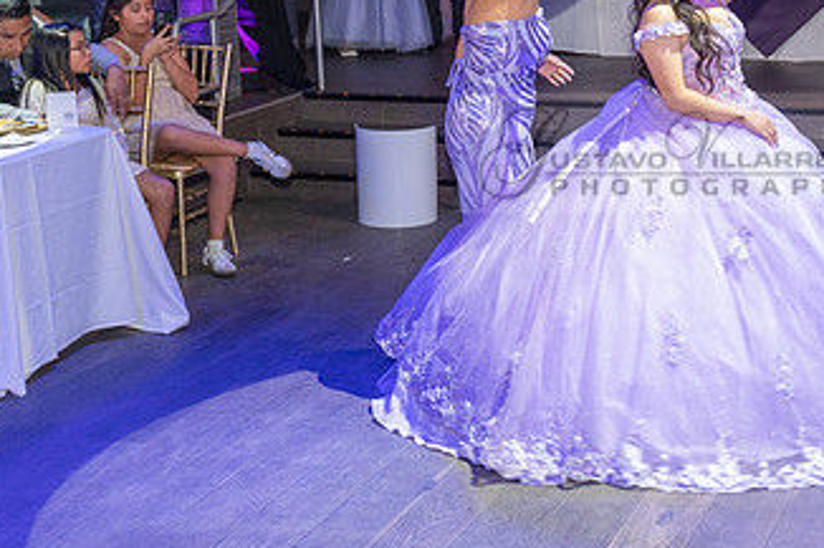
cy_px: 153
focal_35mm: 73
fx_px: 1670
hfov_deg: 27.1
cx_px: 677
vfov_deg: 18.6
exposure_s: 1/125
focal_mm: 41
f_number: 3.5
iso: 1000
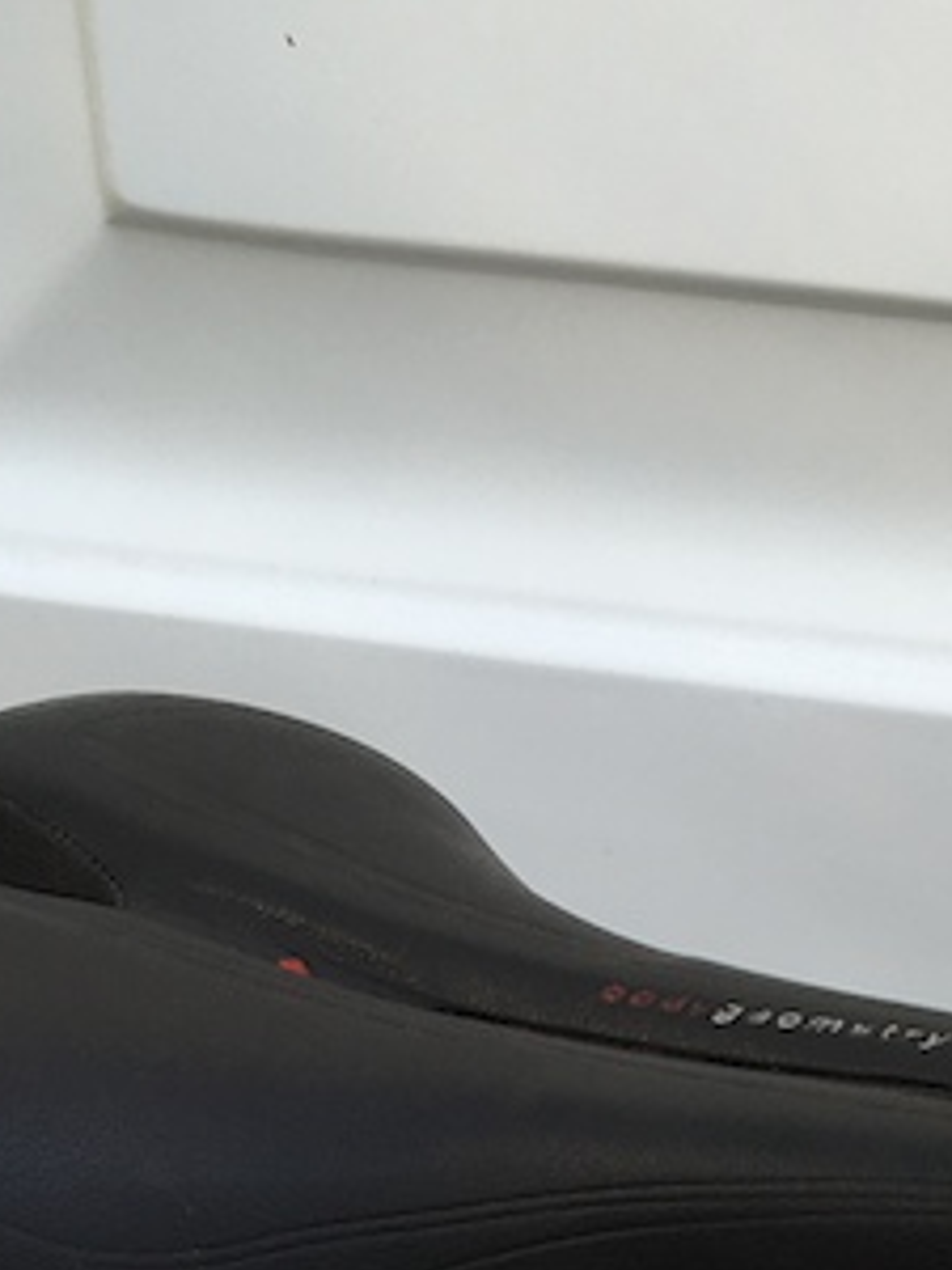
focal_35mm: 99
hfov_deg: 14.8
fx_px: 3630
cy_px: 1816
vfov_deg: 18.0
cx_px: 884
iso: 25
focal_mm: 4.15
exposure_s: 1/108
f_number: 2.2
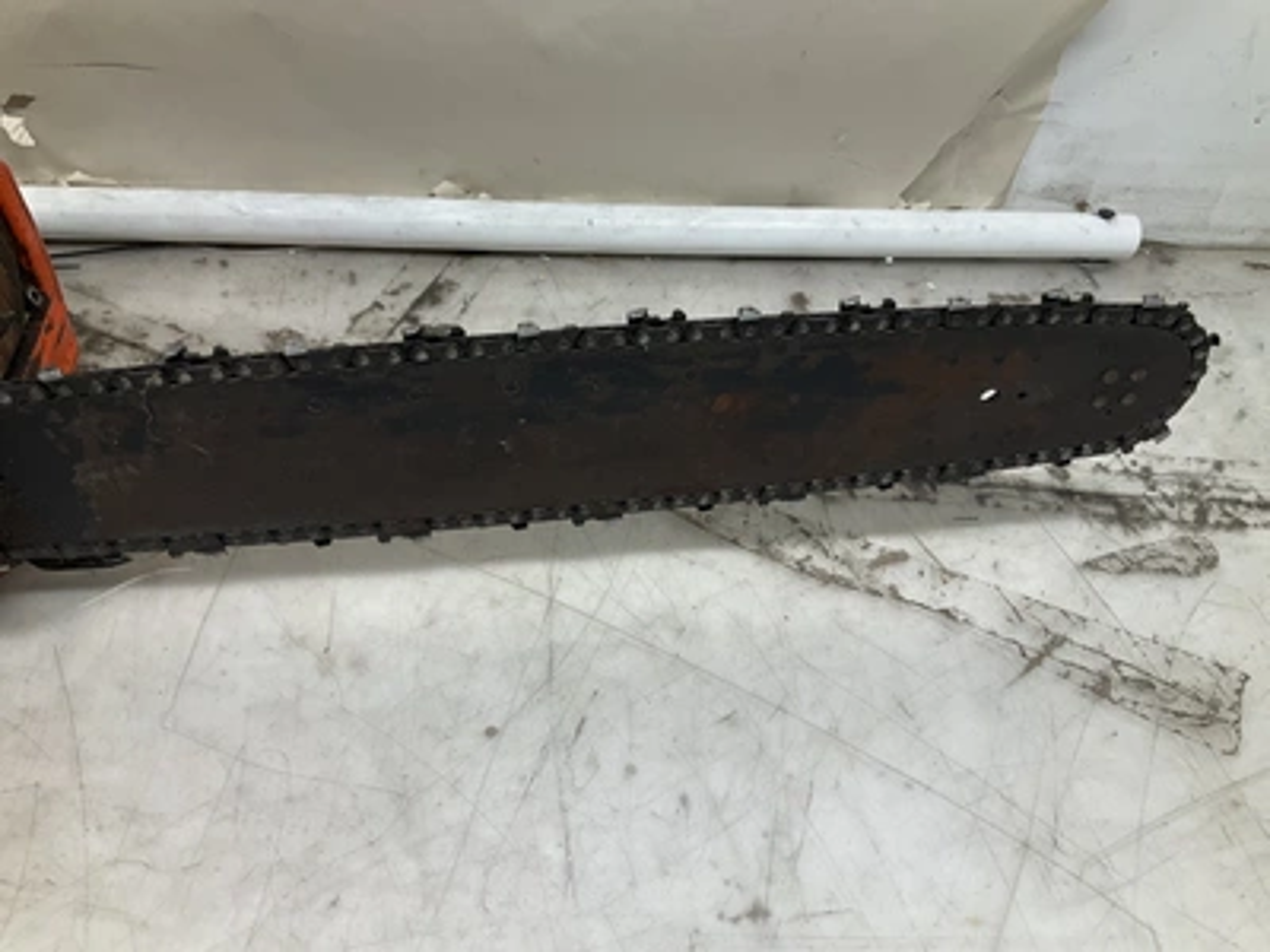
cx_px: 635
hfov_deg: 61.7
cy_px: 476
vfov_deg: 48.2
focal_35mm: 29
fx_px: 1064
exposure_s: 1/120
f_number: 1.8
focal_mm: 3
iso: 40
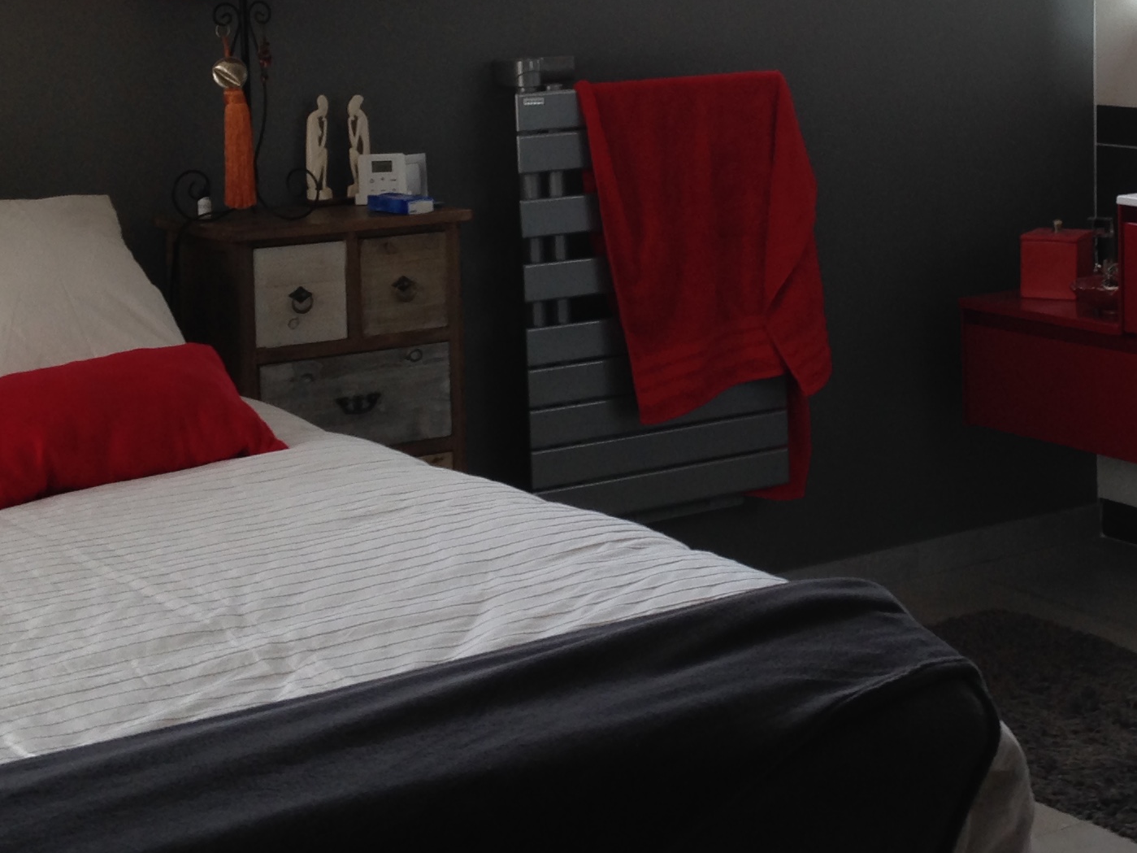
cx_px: 793
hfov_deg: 25.2
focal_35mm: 77
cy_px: 194
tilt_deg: -6.5
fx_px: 2529
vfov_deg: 19.0
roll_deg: +1.4
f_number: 2.4
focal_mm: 4.12
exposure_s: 1/60
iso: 50
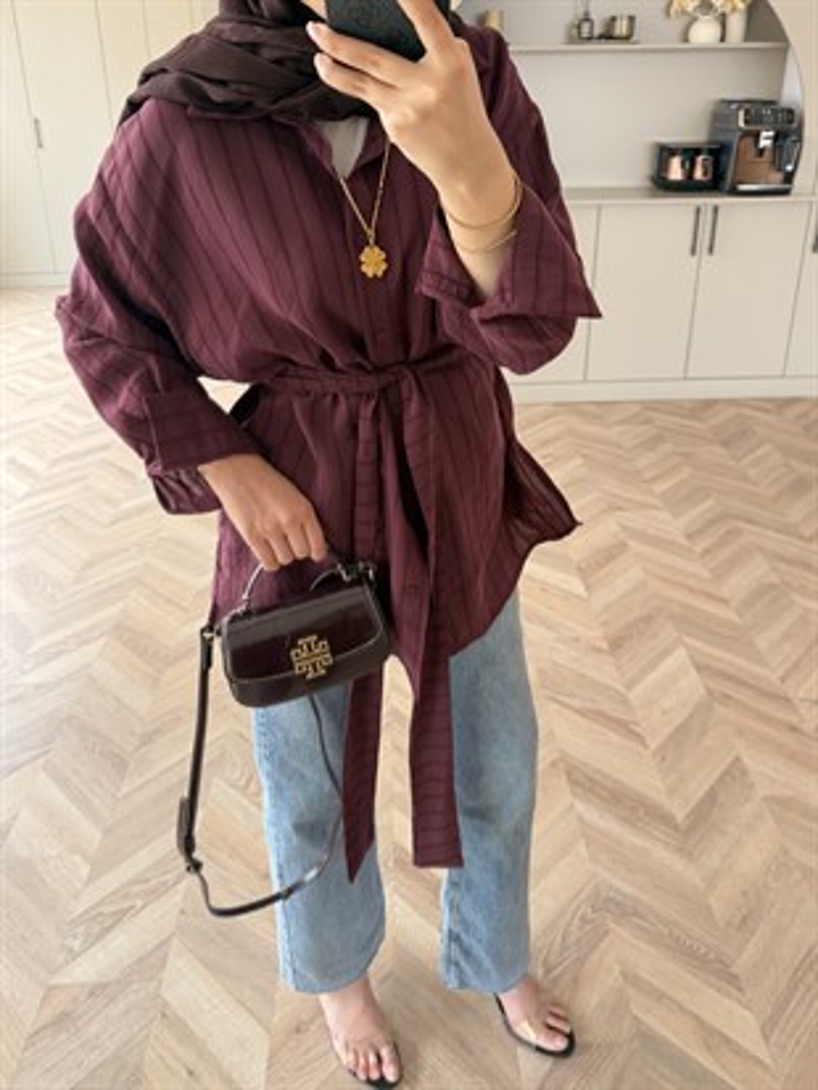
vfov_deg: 71.6
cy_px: 545
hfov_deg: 56.8
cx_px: 409
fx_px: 756
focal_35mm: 24
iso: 160
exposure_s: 1/121
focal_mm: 6.76
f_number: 1.78
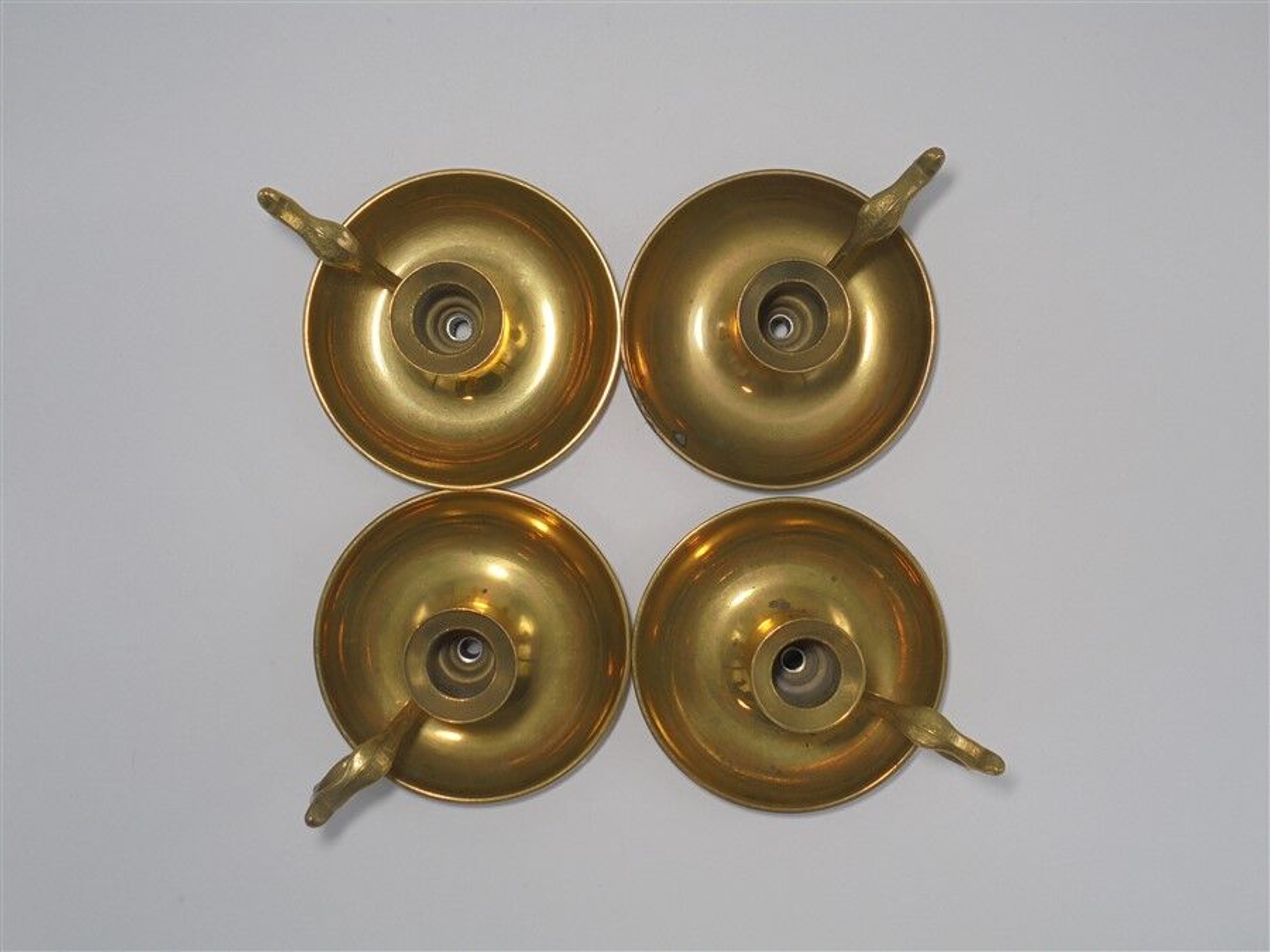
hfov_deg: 43.9
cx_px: 635
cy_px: 476
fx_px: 1578
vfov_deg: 33.6
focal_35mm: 43
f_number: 4.5
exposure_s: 1/30
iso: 100
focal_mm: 7.8
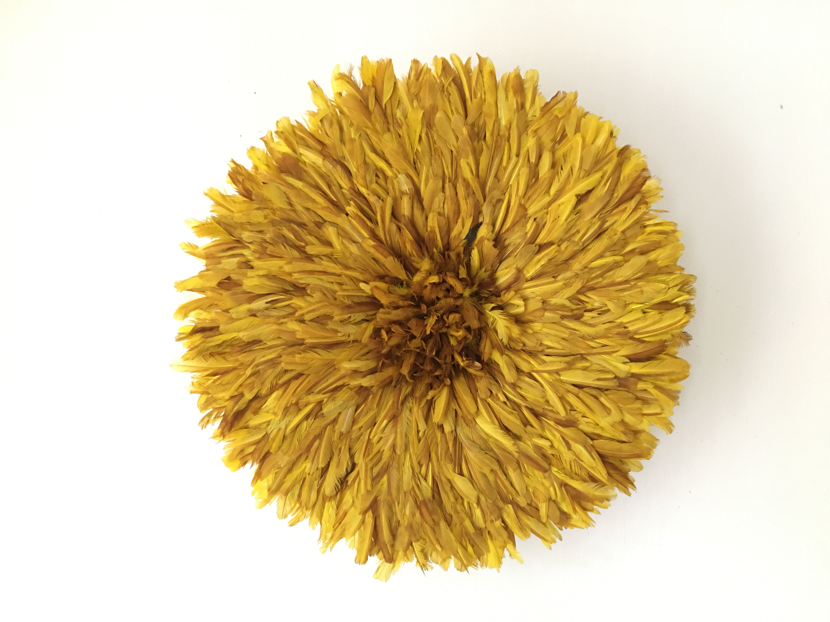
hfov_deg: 61.7
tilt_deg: +1.0
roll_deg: -1.7
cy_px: 311
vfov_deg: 48.2
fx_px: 695
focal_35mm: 29
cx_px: 415
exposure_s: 1/8
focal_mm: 4.15
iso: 125
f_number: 2.2
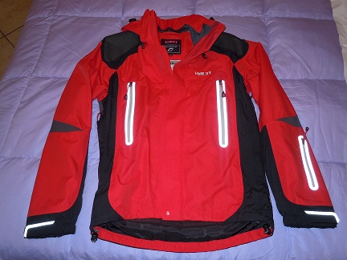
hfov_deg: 63.4
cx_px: 174
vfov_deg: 49.7
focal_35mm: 28
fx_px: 281
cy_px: 130
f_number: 3.7
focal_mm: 5
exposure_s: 1/25
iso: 200
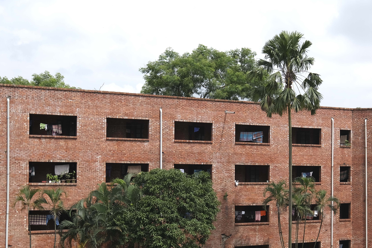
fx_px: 589
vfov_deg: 23.6
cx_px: 251
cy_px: 173
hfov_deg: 34.7
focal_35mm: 57
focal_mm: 24
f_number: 5.6
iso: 80
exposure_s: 1/280
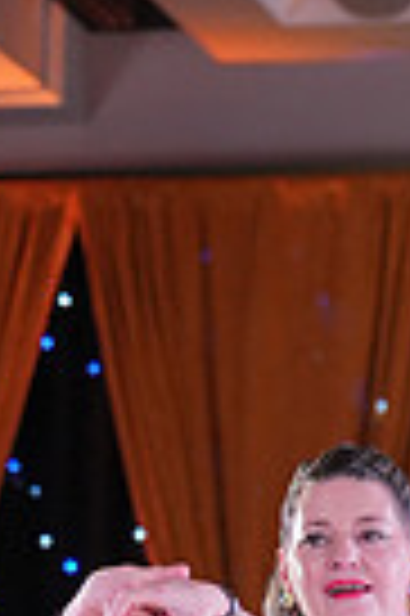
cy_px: 1070
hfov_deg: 4.6
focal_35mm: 297
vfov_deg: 6.8
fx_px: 5086
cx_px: 47
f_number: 3.5
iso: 1600
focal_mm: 70
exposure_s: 1/400
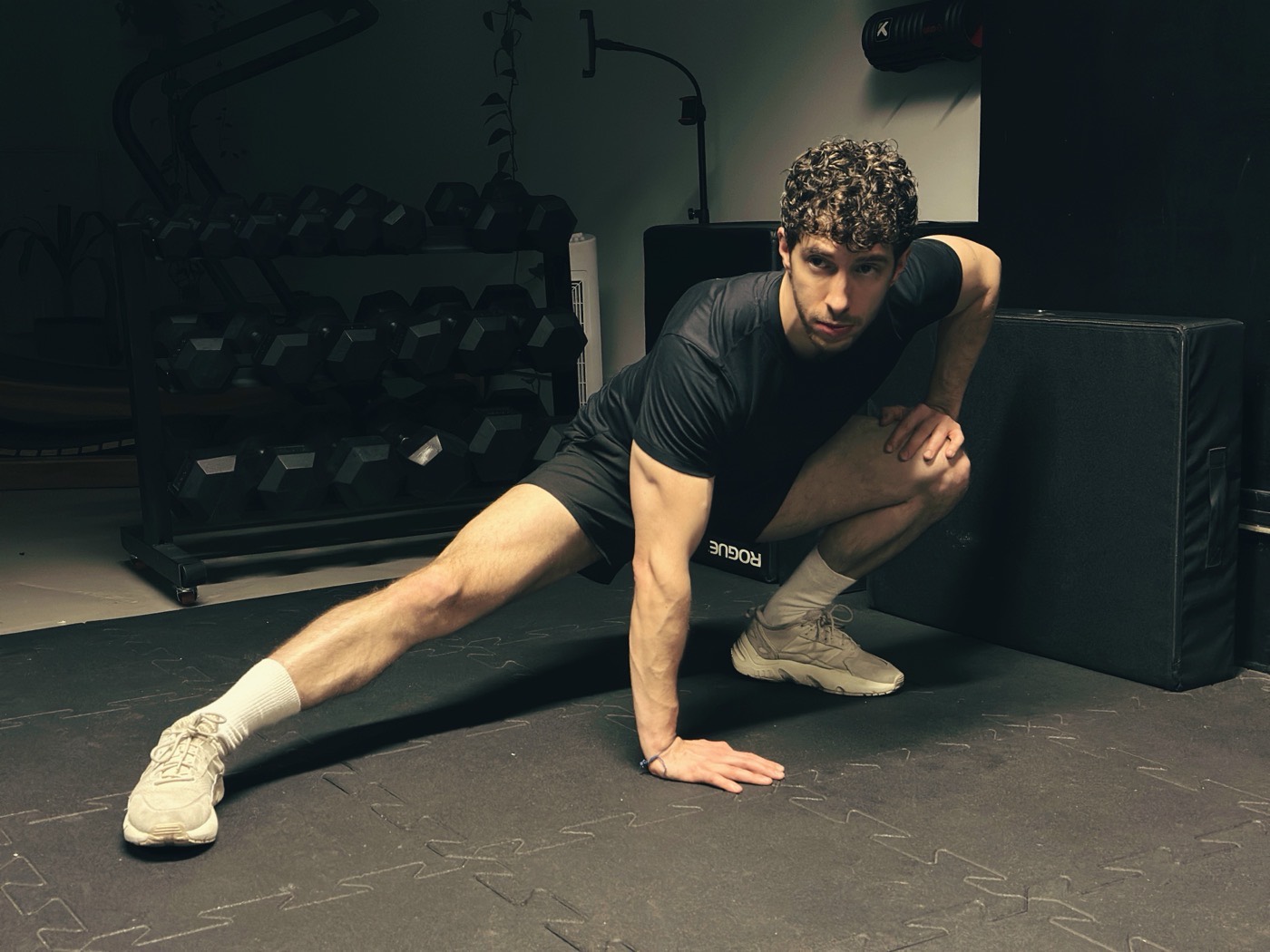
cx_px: 635
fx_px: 1761
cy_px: 476
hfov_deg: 39.7
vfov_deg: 30.3
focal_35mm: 48
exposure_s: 1/33
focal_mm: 6.86
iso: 500
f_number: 1.78
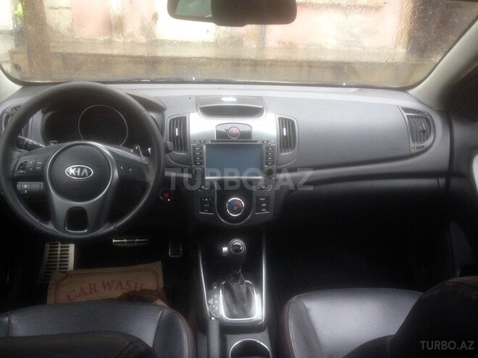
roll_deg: -1.9
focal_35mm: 33
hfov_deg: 55.4
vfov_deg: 42.9
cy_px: 179
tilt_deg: -20.4
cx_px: 239
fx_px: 456
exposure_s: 1/20
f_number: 2.4
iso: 80
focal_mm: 4.12
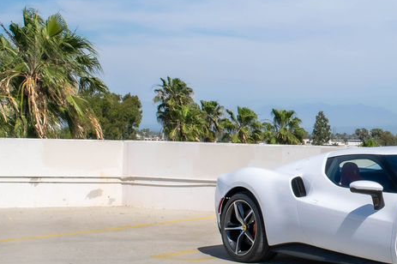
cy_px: 123
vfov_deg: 14.7
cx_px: 419
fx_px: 1025
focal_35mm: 93
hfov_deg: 21.0
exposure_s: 1/640
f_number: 13
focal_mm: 28
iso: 200
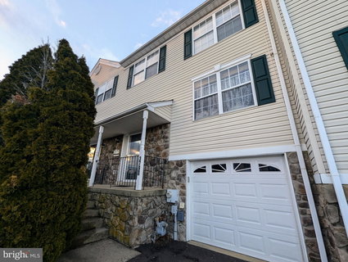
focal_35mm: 13
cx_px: 174
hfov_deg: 106.1
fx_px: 131
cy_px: 131
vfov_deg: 90.1
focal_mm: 1.95
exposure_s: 1/87.3
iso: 32
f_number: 2.2
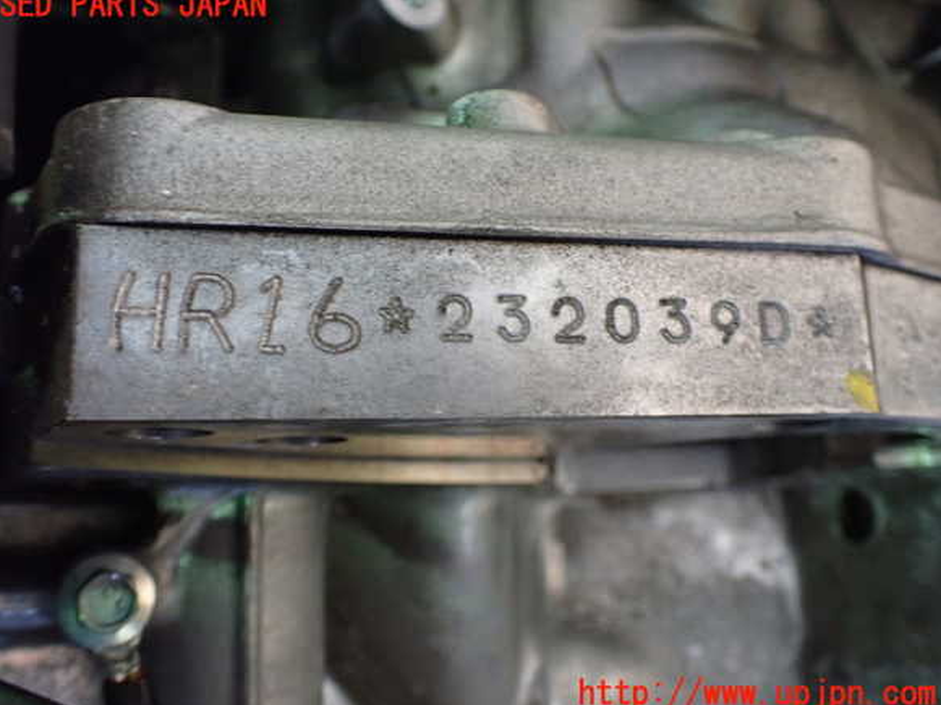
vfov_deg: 45.4
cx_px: 458
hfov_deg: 58.4
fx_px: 842
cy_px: 350
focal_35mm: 31
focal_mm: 5.4
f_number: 2.3
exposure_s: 1/40
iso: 800
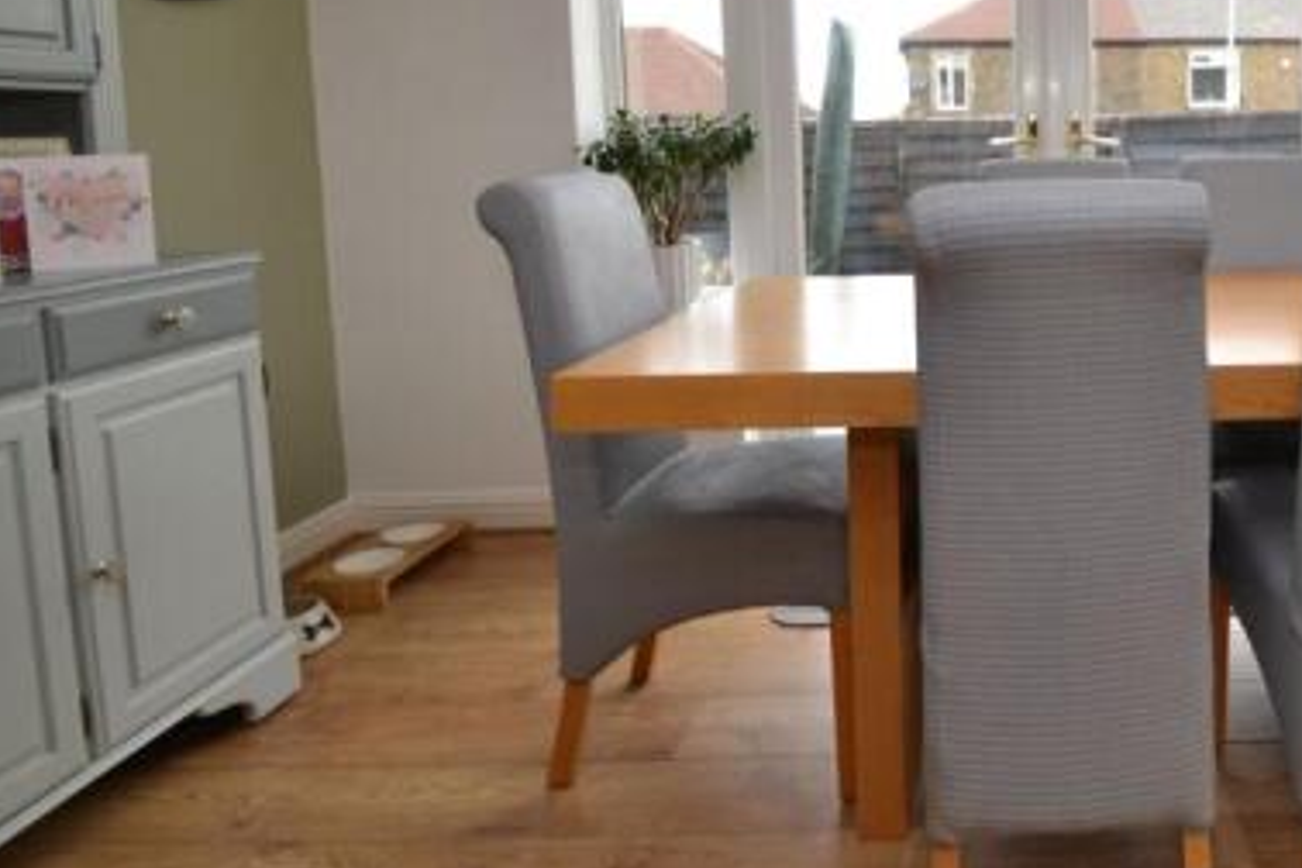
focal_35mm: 26
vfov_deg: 47.4
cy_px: 202
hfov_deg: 61.9
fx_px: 940
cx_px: 1090
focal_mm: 10
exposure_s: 1/100
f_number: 5
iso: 400
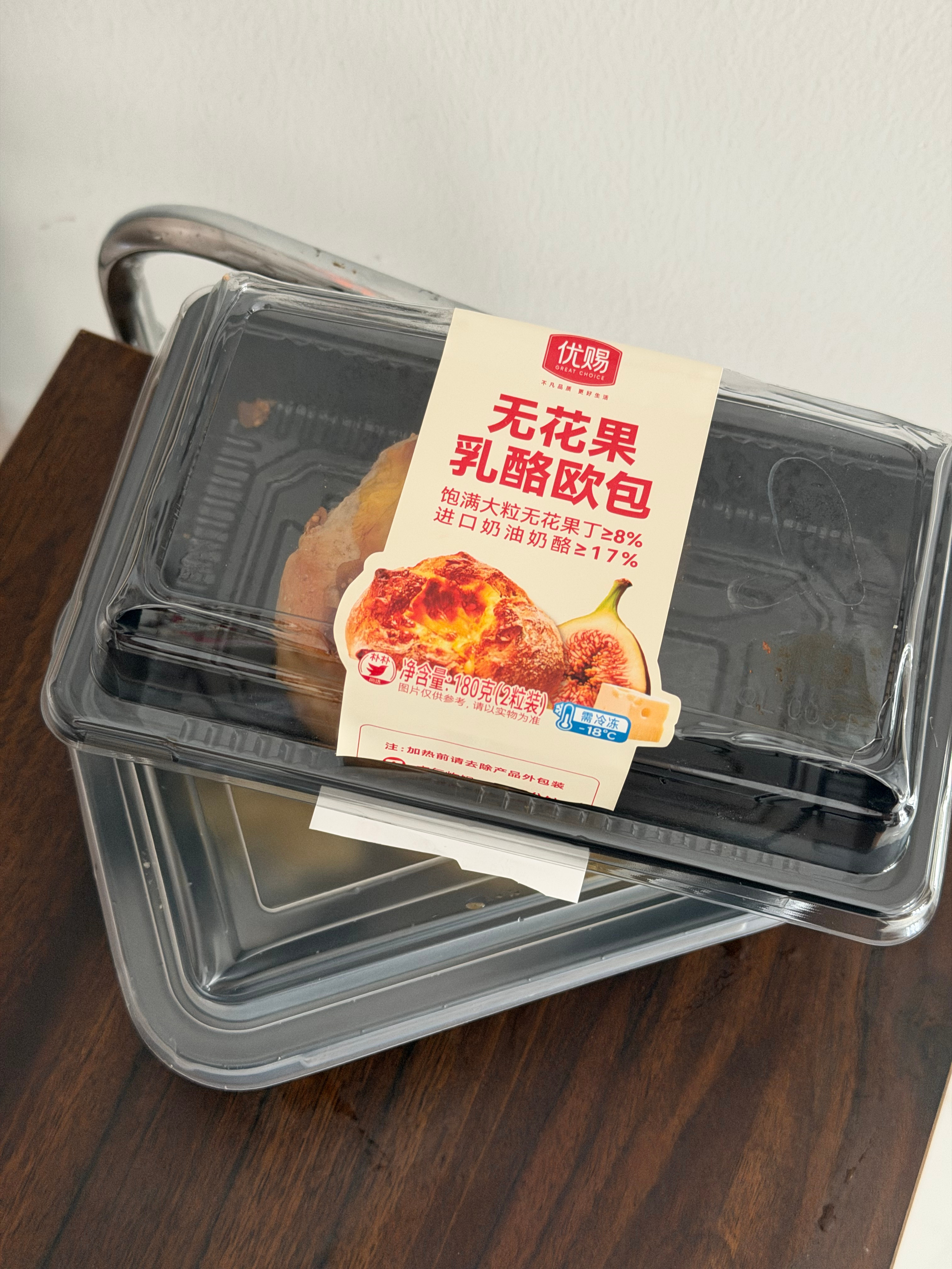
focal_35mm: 48
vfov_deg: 39.7
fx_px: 1760
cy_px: 634
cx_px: 476
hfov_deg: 30.3
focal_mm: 6.76
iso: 250
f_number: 1.78
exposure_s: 1/60
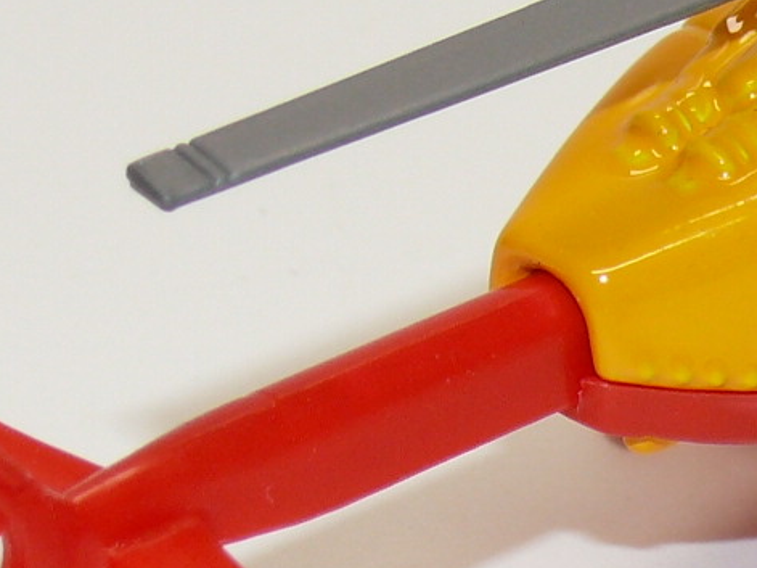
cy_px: 175
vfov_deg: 5.4
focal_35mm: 275
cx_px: 834
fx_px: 6012
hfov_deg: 7.2
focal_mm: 11.9
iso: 100
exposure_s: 1/30
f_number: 4
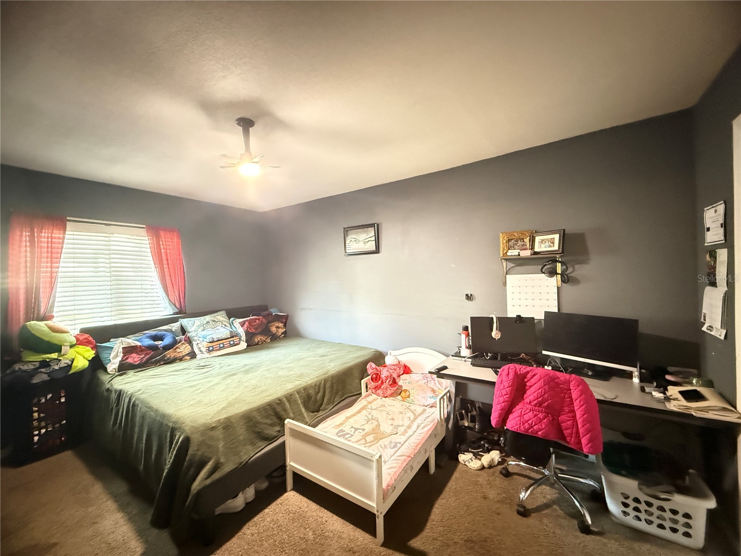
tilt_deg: +0.7
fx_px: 300
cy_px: 278
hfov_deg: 102.1
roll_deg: +2.0
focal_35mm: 14
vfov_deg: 85.7
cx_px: 370
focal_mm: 2.22
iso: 2000
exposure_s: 1/30
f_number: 2.2
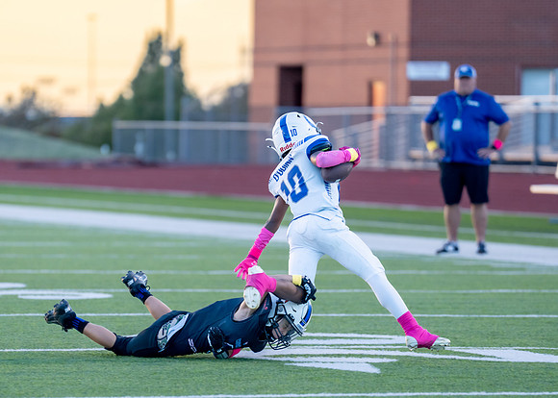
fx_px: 5324
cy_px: 222
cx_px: 218
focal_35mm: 336
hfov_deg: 6.0
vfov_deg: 4.3
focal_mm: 200
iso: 320
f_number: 2.8
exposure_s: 1/640
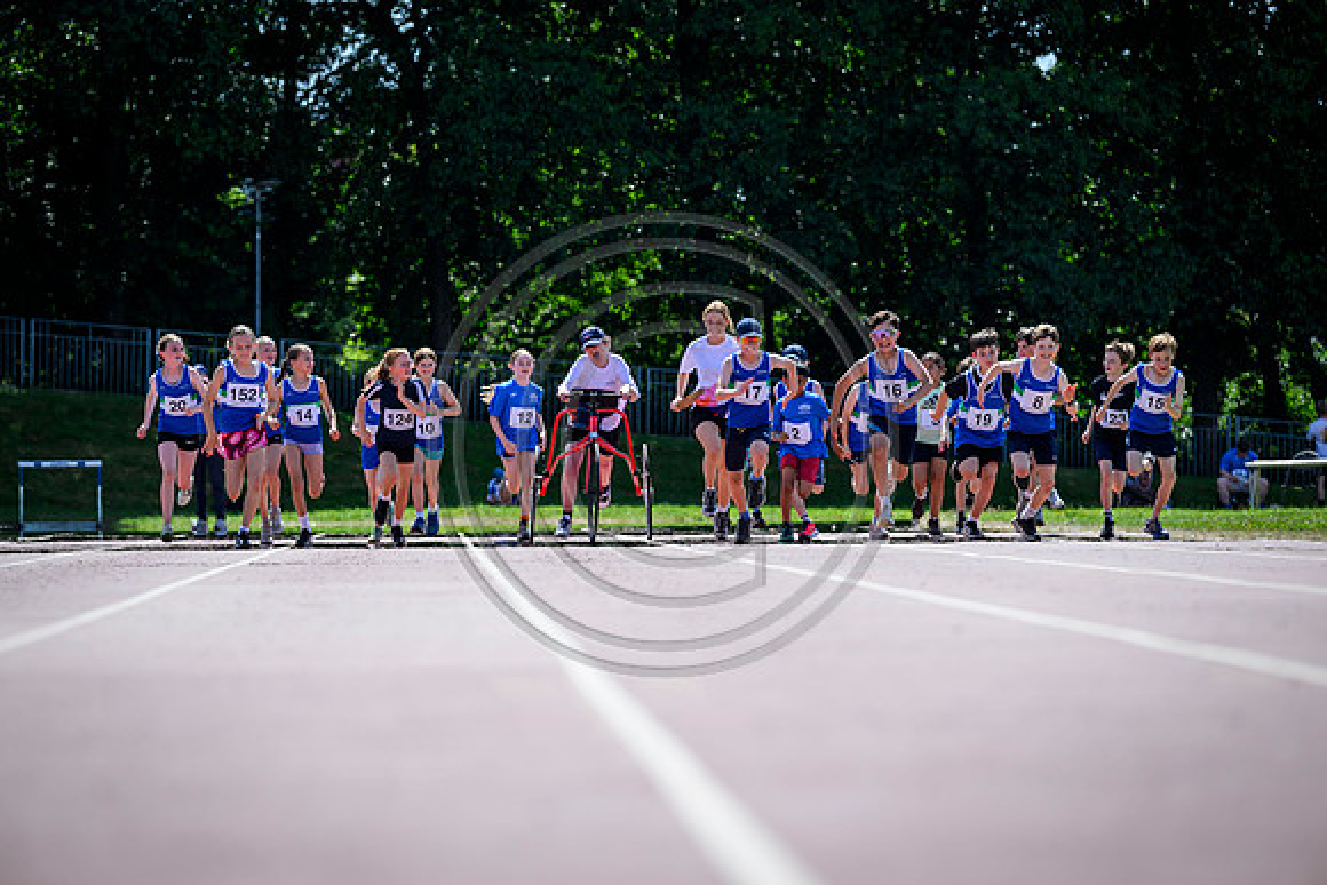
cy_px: 442
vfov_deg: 6.9
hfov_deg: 10.3
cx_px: 664
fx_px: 7374
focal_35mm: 200
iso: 500
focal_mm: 200
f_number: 4.5
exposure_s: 1/2000
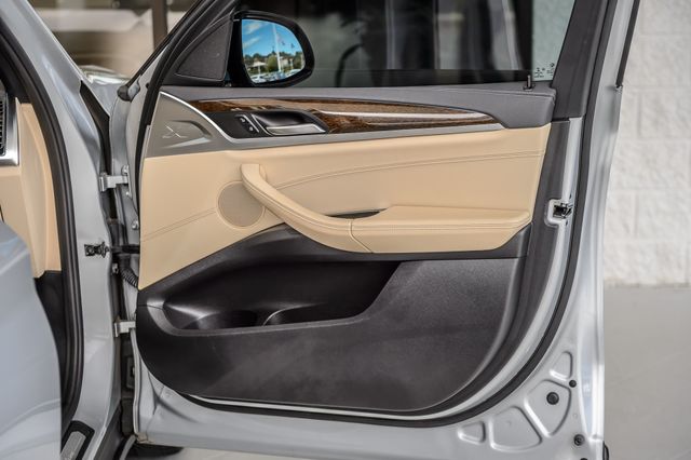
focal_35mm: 70
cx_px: 346
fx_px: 1343
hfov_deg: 28.9
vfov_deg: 19.4
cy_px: 230
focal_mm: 70
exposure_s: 1/640
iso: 400
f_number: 4
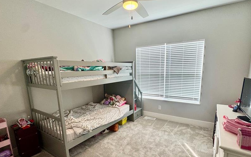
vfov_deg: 61.7
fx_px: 130
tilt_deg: -10.6
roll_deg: +1.1
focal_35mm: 19
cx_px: 132
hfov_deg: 87.9
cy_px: 94
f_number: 2.2
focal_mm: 2.22
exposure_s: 1/120
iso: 125
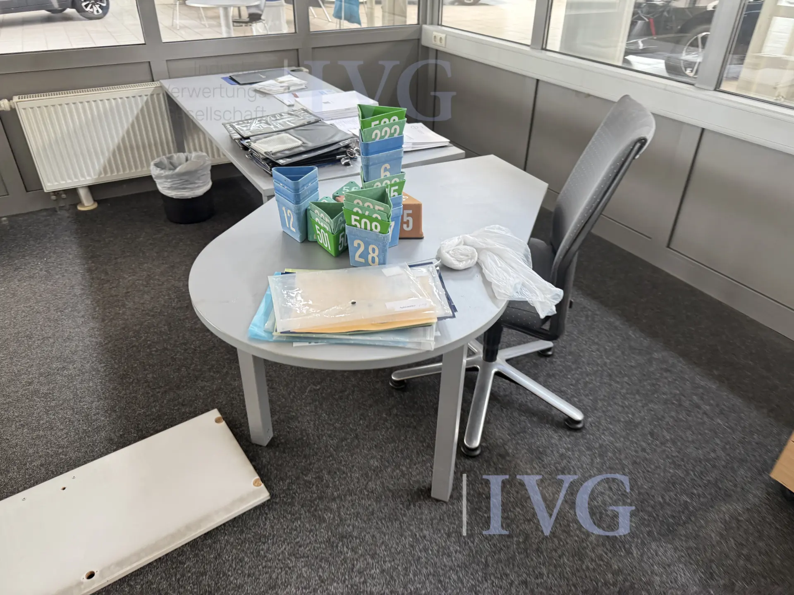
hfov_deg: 71.6
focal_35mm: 24
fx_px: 550
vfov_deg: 56.8
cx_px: 397
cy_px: 298
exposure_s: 1/107
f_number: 1.78
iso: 200
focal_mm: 6.76
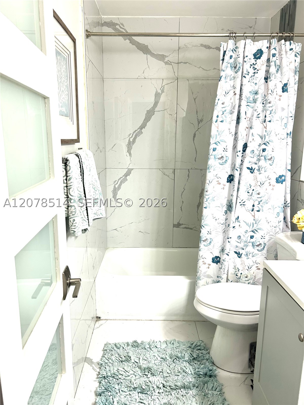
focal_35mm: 26
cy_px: 202
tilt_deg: -13.3
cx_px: 152
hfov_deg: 53.1
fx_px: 304
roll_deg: -0.4
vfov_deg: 67.3
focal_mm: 5.7
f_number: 1.5
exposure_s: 1/120
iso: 100
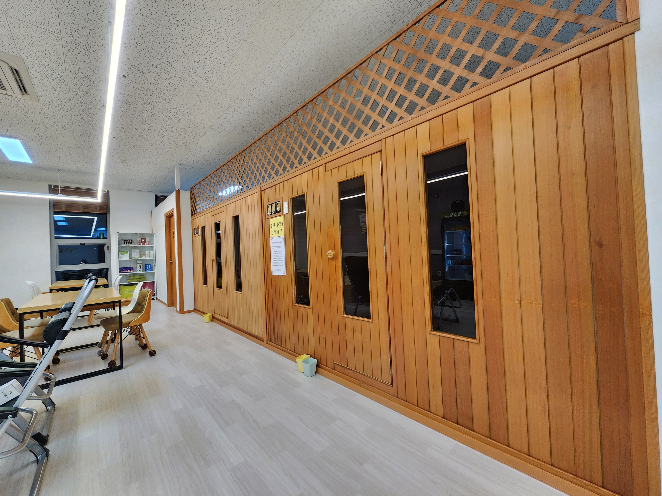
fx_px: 249
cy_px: 248
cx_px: 331
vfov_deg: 89.9
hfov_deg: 106.2
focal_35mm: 13
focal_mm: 2.2
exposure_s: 1/60
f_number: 2.2
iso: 125
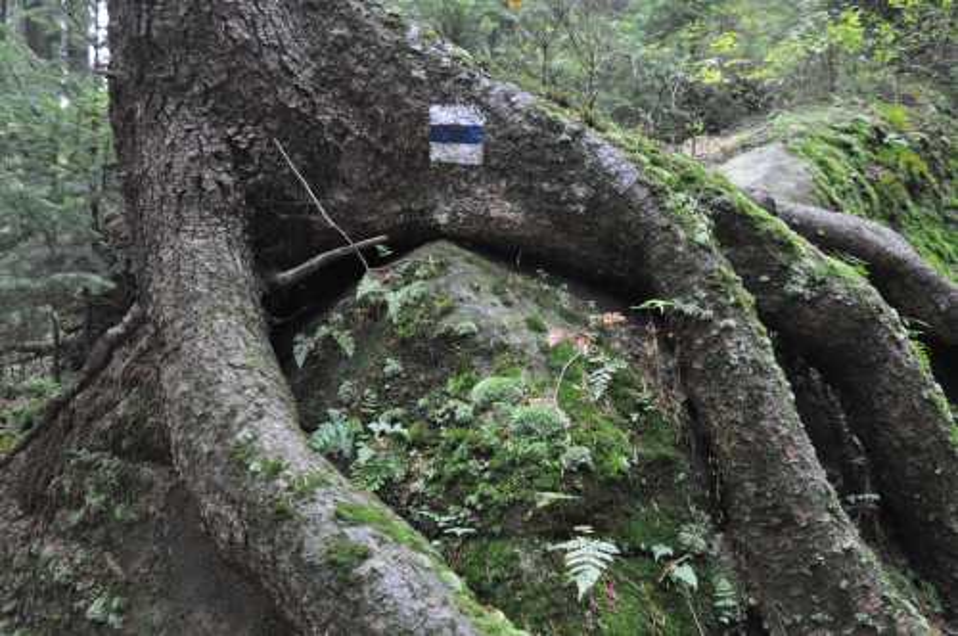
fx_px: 957
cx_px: 479
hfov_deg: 53.2
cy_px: 318
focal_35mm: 36
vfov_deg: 36.8
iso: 1400
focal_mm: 24
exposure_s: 1/30
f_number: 3.8
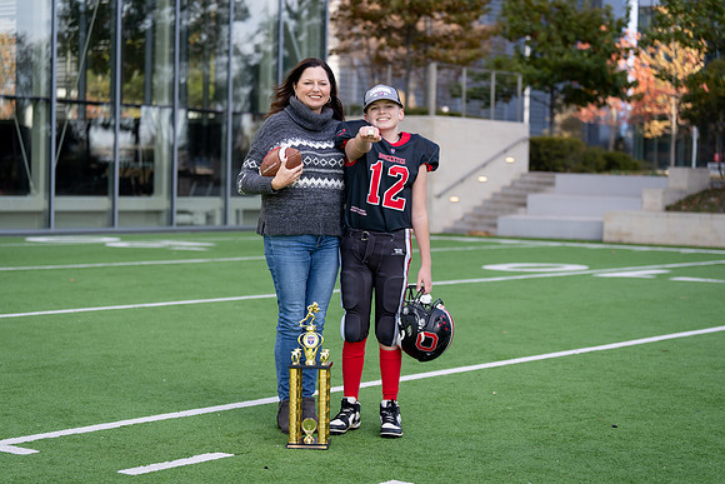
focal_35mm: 75
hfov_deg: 27.0
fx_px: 1511
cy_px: 242
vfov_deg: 18.2
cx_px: 362
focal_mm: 75
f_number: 2.8
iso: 100
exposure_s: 1/500
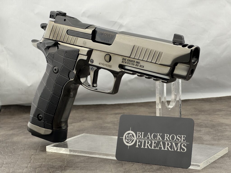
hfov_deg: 25.3
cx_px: 116
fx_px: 514
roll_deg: +2.5
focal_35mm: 77
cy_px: 86
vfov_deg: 19.1
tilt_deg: -6.2
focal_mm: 9
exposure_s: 1/120
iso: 50
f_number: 2.8
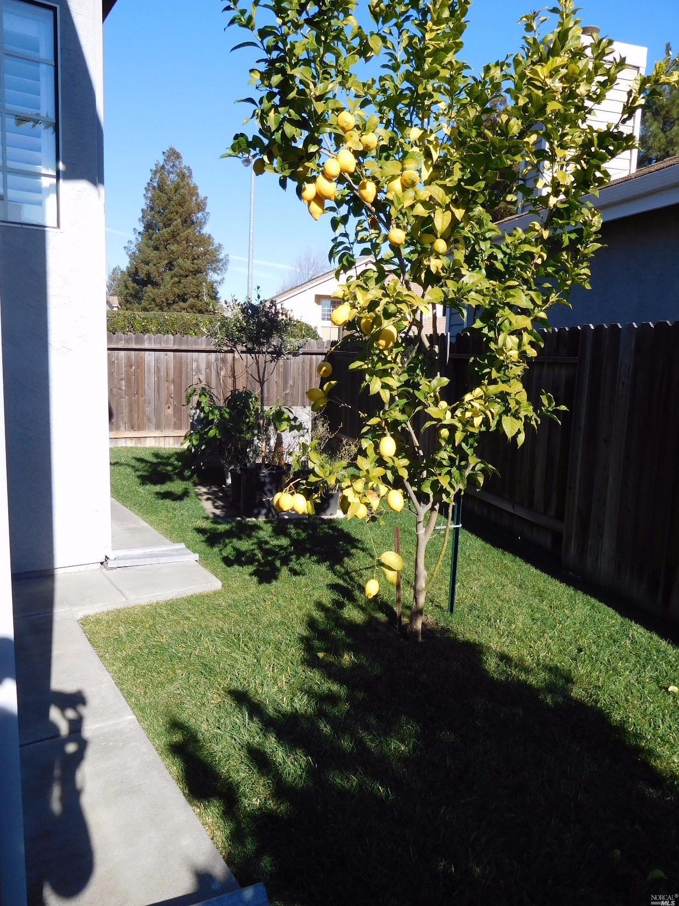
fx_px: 654
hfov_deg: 54.9
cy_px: 453
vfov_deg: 69.4
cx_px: 340
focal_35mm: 25
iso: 125
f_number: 3.4
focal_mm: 4.5
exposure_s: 1/1000
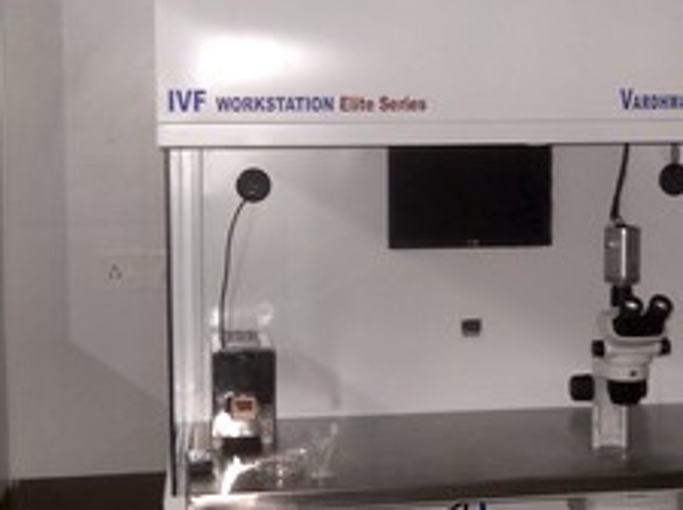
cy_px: 258
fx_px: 1438
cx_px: 492
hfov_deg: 26.5
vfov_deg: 20.1
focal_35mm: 73
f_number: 3.1
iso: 200
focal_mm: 6.72
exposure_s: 1/30
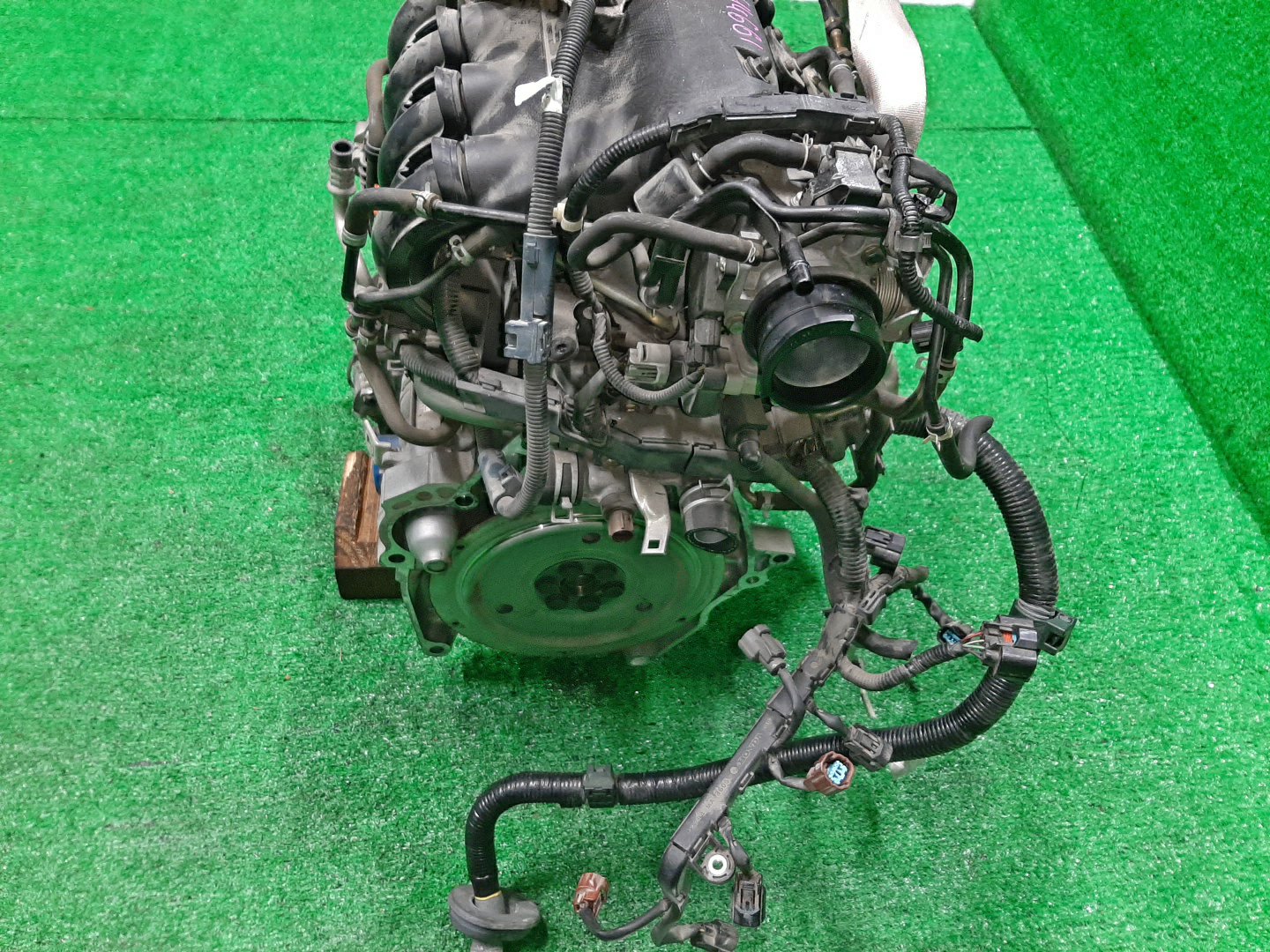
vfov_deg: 53.1
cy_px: 476
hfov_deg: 67.3
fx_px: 954
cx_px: 635
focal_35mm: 26
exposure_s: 1/50
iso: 220
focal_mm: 3.93
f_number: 1.7
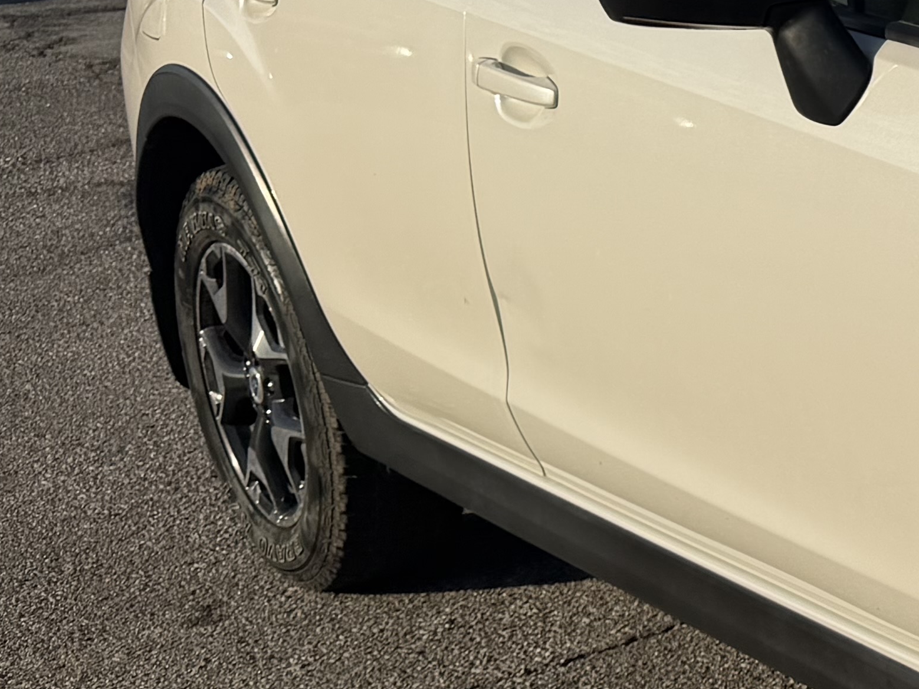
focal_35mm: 88
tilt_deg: -10.6
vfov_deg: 16.8
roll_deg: -1.6
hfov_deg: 18.5
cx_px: 1536
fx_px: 2336
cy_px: 284
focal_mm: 6.76
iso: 80
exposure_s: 1/7353
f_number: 1.78
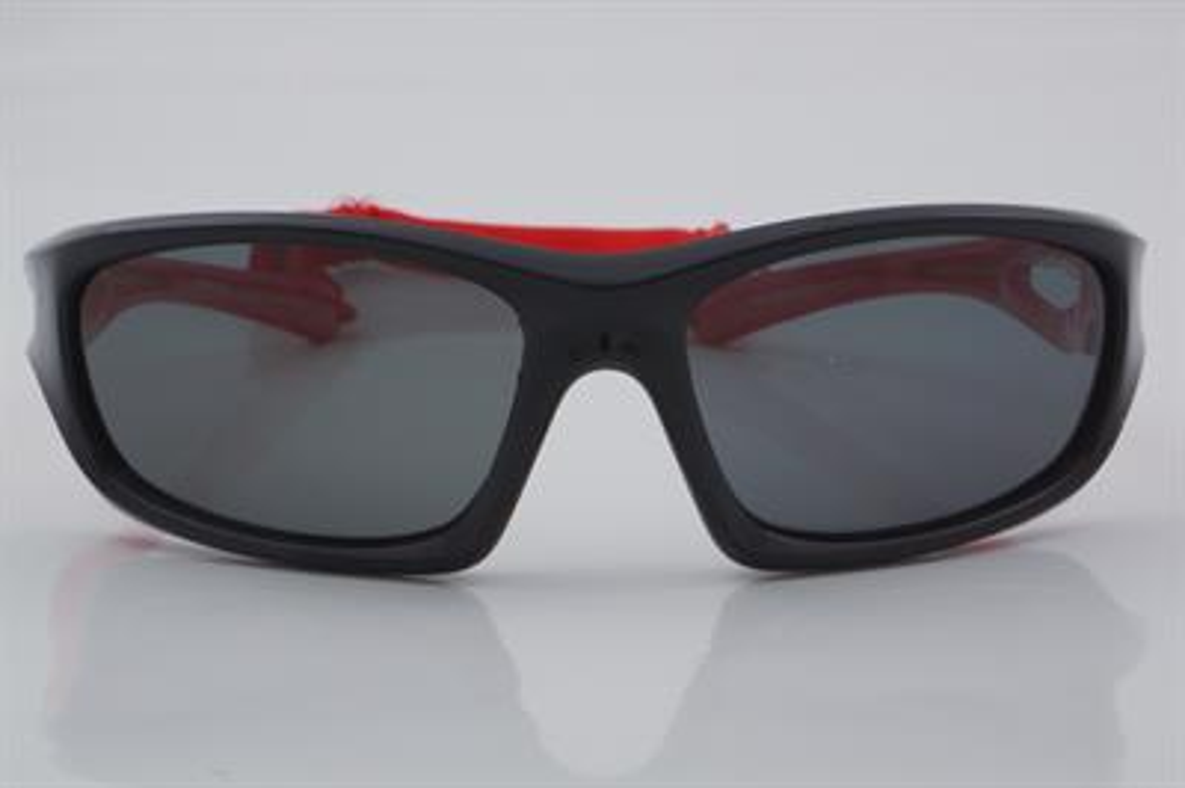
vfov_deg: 16.5
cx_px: 592
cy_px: 394
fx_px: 2713
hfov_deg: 24.6
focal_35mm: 82
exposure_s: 1/4
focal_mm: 55
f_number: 32
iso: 100
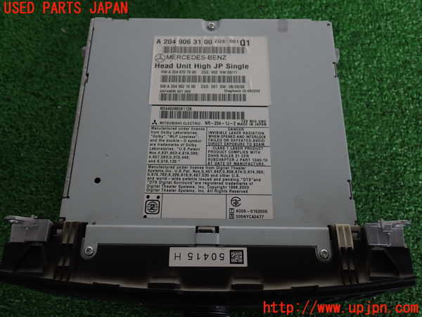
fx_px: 439
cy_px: 158
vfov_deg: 39.7
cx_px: 211
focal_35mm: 36
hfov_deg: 51.4
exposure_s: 1/80
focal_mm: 6.37
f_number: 2.5
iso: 100
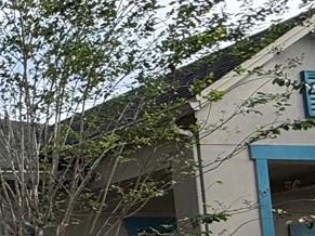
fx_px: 700
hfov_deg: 15.5
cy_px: 270
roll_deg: +0.2
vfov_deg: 18.3
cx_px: -418
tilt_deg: +7.3
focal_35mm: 77
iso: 40
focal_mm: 2.22
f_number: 2.2
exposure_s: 1/502
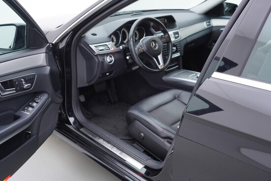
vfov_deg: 36.9
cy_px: 90
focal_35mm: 36
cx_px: 136
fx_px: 271
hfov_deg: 53.1
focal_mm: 24
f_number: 2.8
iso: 125
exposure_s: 1/40
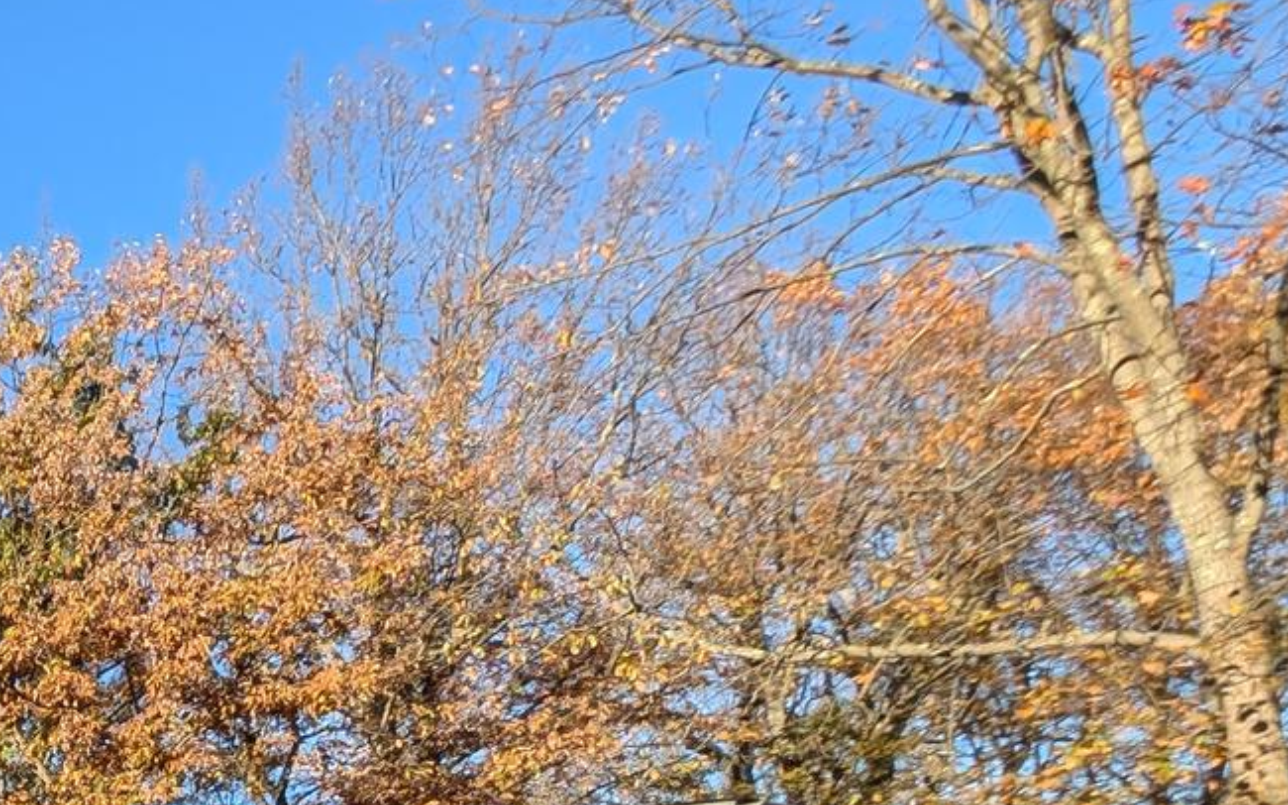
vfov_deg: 24.6
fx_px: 1404
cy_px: 1215
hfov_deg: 32.5
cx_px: -489
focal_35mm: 40
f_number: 1.95
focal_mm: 2.23
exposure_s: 1/719
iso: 39
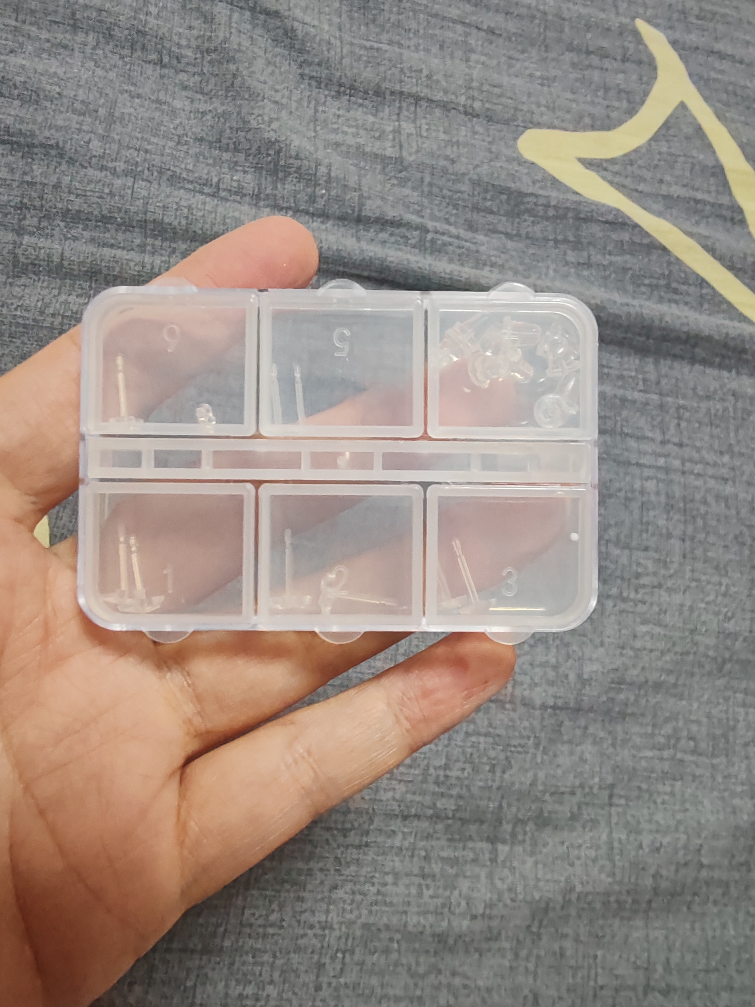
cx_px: 378
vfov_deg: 67.3
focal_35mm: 26
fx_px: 756
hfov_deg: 53.1
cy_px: 504
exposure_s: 1/33
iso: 500
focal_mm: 1.96
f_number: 2.2
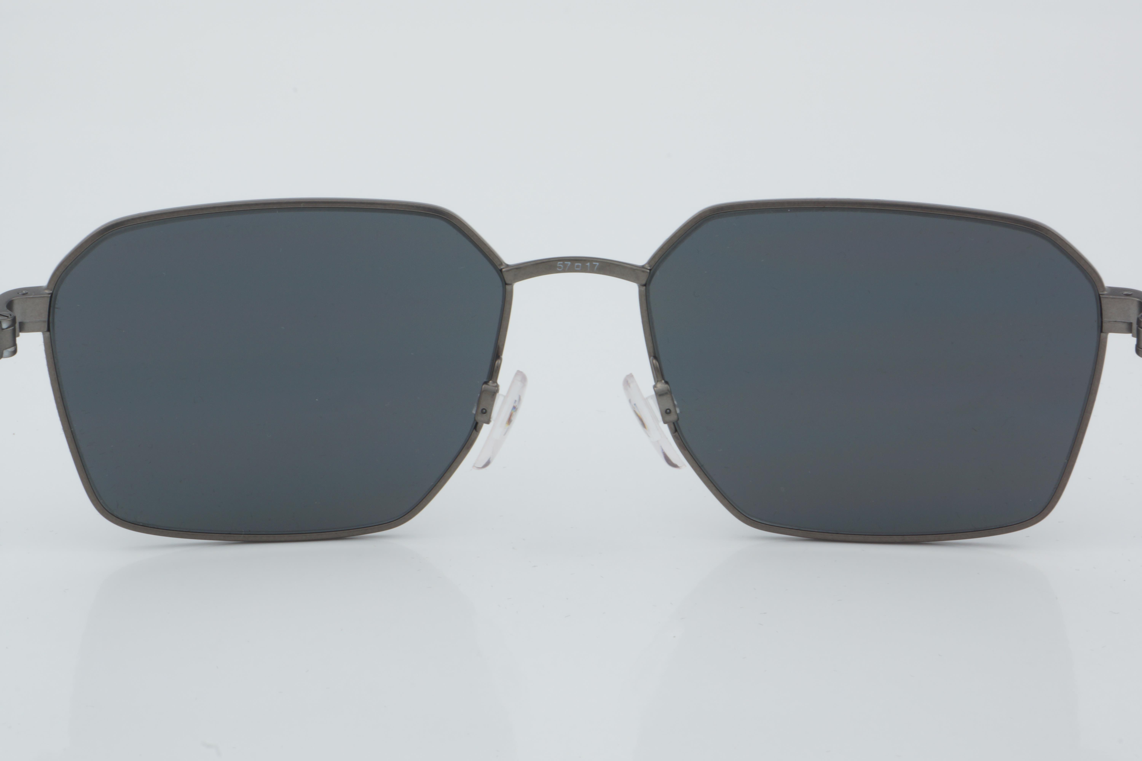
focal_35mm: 82
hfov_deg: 24.6
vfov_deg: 16.6
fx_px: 2617
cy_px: 380
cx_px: 571
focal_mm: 55
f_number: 32
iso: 100
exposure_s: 1/4
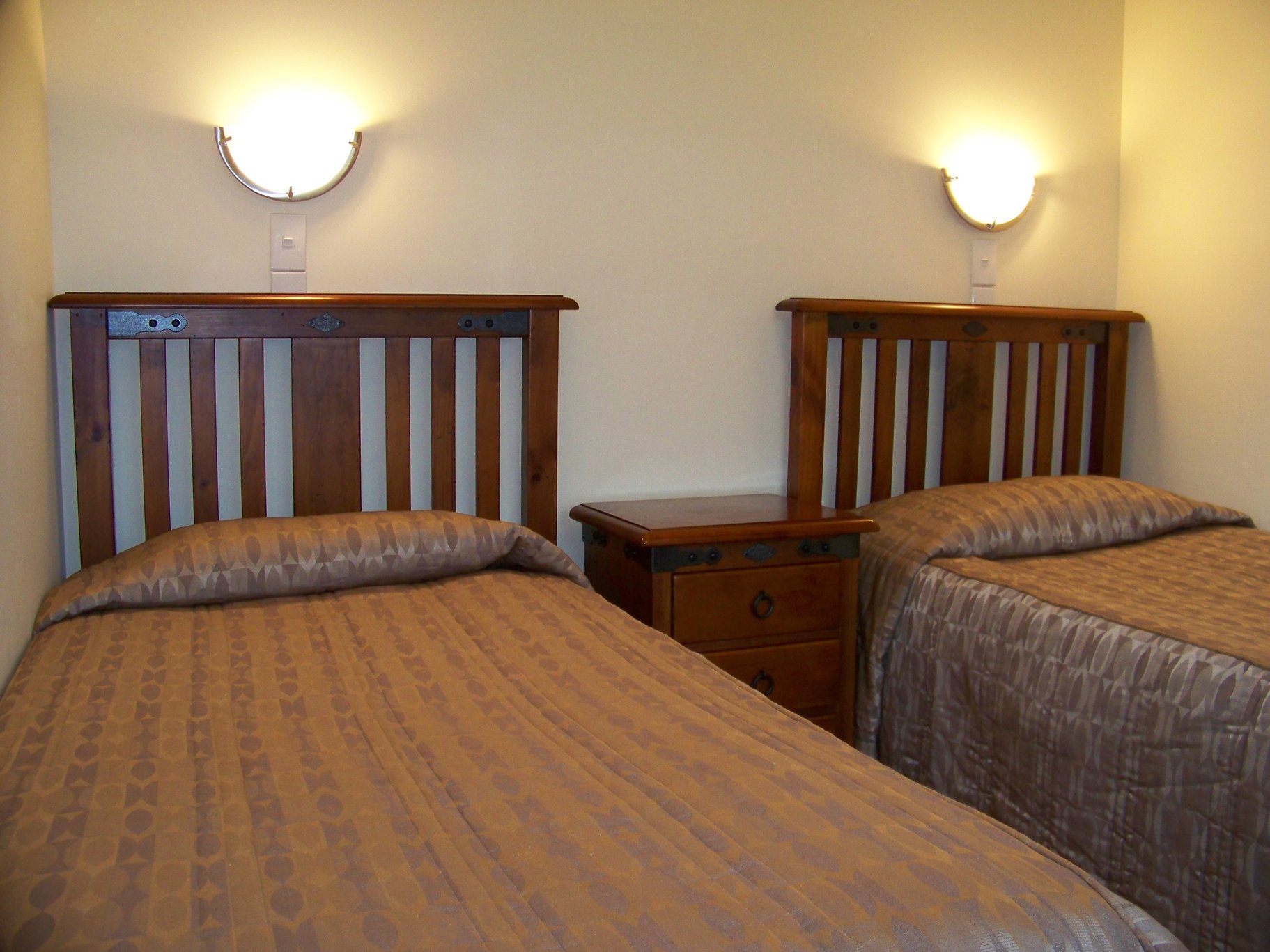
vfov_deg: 42.9
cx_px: 635
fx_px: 1211
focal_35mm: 33
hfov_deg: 55.4
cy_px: 476
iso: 200
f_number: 2.8
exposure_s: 1/30
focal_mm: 5.85
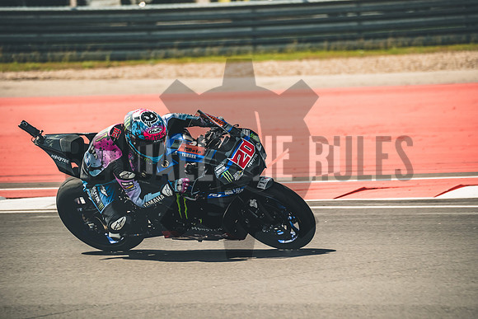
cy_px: 160
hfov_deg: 6.1
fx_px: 4515
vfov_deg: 4.0
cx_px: 239
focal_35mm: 340
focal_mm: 226.6
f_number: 5
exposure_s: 1/1600
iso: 640
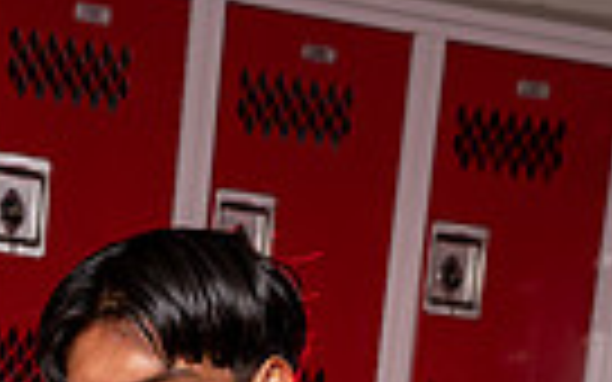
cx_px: 176
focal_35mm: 132
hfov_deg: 15.8
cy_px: 1002
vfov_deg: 8.8
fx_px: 2202
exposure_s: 1/250
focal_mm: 39
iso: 100
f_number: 8
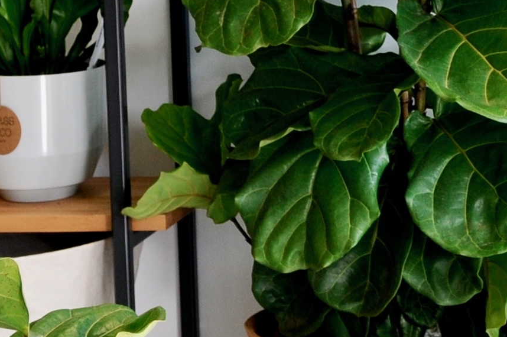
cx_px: 858
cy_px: -118
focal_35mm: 165
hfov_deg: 11.7
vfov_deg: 8.2
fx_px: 2321
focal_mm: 22
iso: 200
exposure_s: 1/60
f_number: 4
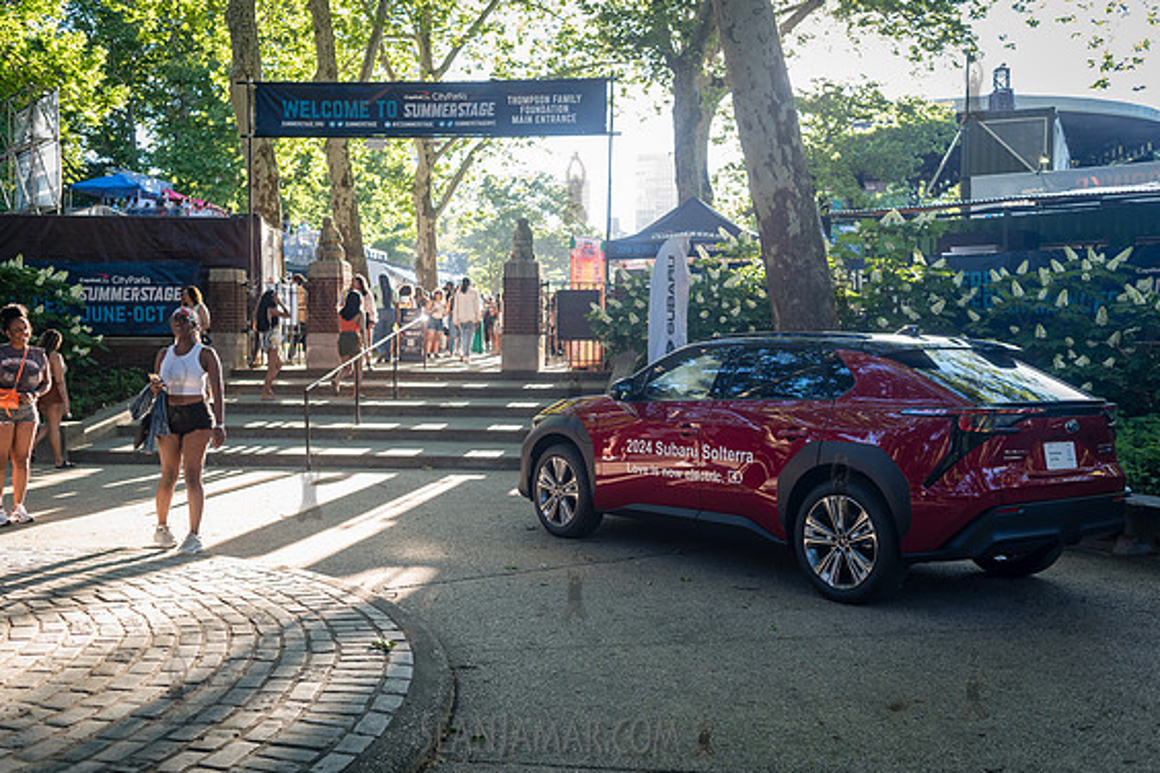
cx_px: 574
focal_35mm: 36
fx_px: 1160
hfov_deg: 53.1
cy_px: 385
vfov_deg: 36.9
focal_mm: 35
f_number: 3.5
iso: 250
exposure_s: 1/125
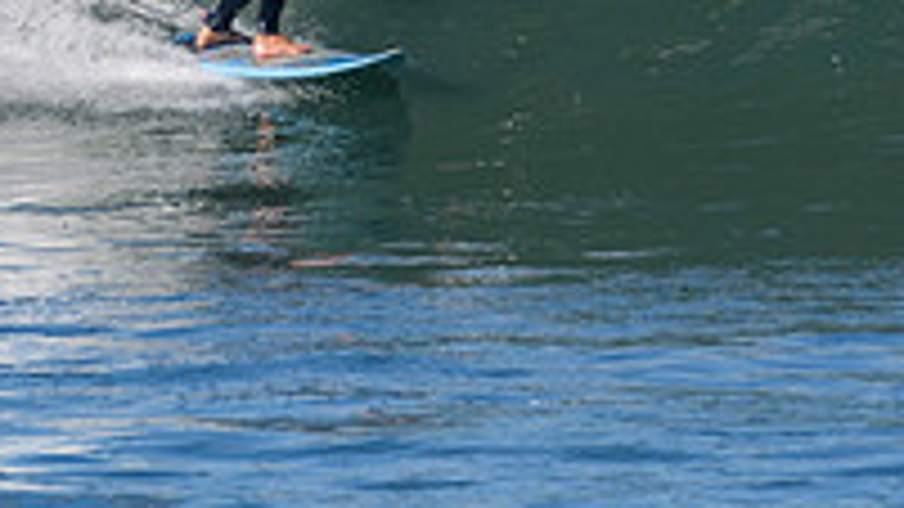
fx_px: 54478
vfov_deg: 0.5
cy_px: -173
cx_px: 661
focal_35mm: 2273
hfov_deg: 1.0
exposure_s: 1/2000
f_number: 5.6
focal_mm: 500
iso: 360
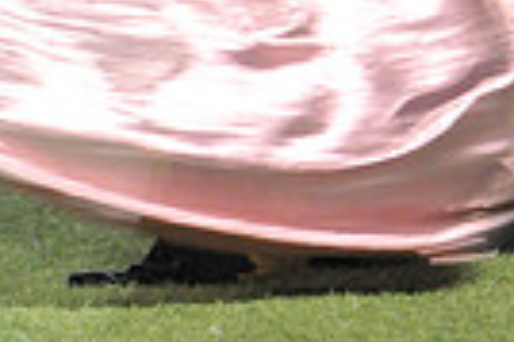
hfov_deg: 2.0
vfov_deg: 1.3
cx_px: 518
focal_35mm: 1040
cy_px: -745
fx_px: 14831
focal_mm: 240
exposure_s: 1/160
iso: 6400
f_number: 6.3
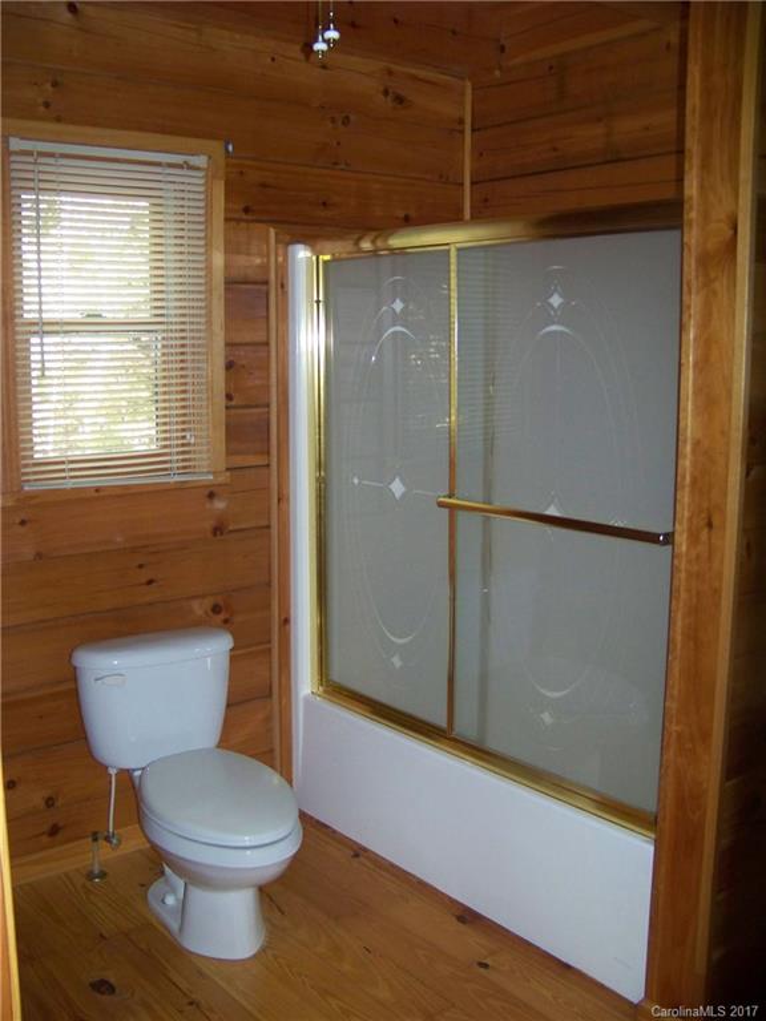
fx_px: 1062
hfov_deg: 39.7
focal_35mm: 36
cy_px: 510
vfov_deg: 51.4
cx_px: 383
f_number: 2.8
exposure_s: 1/30
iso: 200
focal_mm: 5.85
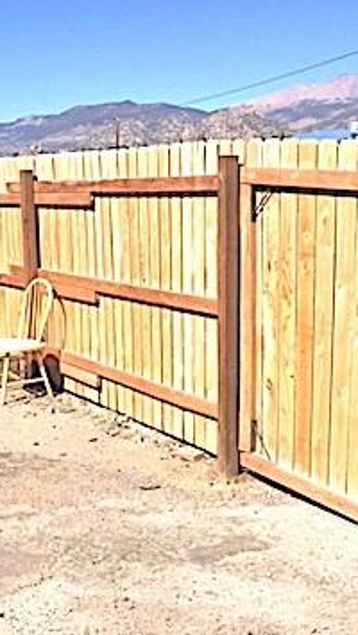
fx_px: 961
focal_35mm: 57
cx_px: 190
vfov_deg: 36.6
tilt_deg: -11.5
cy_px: 347
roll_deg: -0.1
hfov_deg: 21.1
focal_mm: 4.15
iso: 32
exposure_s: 1/2475
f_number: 2.2
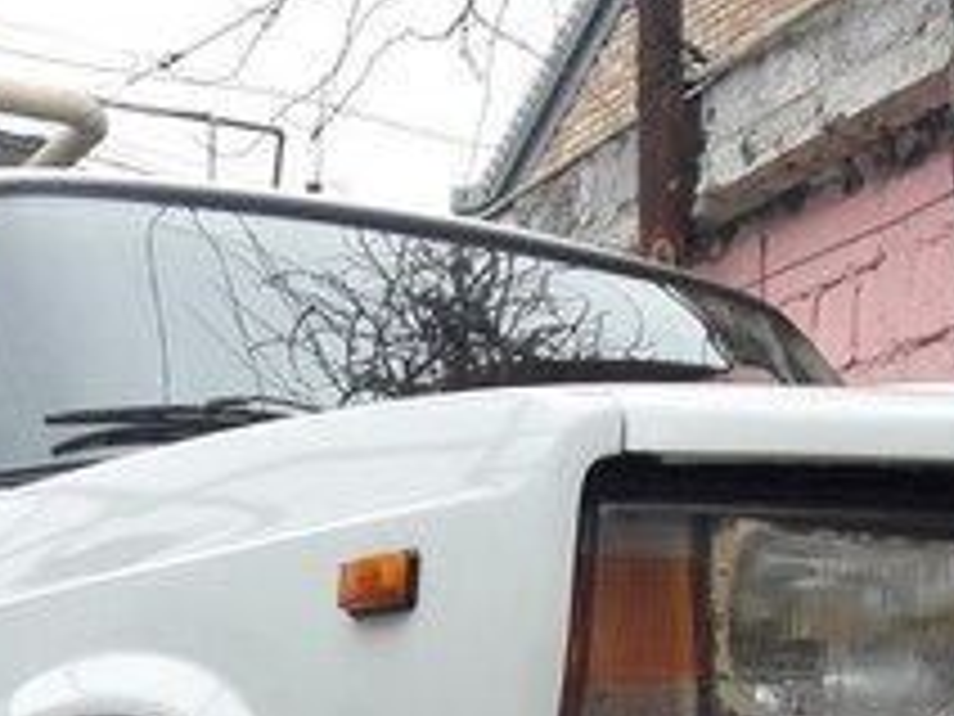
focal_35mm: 87
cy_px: 840
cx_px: 418
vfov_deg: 16.3
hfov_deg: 22.5
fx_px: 2398
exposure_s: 1/526
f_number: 1.9
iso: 40
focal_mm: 3.7
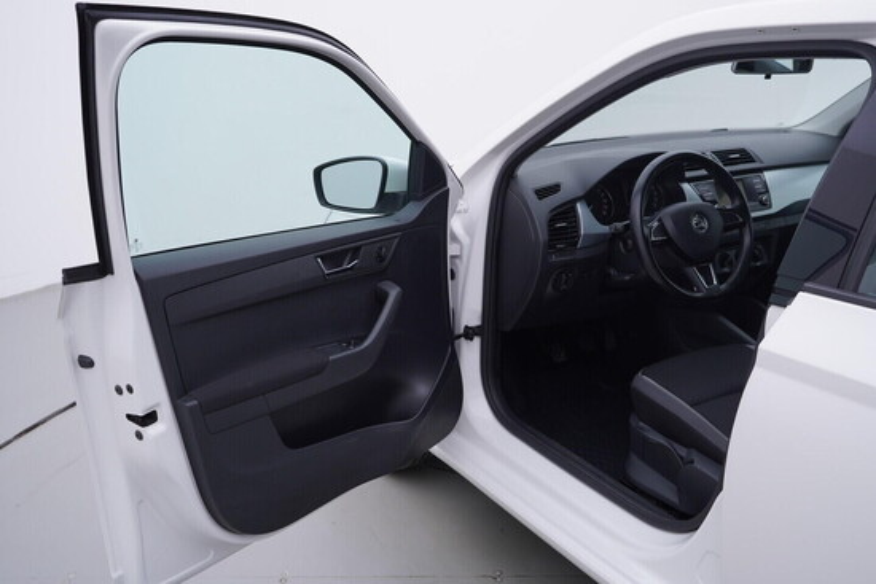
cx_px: 438
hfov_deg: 53.1
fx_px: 876
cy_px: 292
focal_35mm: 36
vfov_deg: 36.9
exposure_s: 1/60
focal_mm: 24
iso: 125
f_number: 4
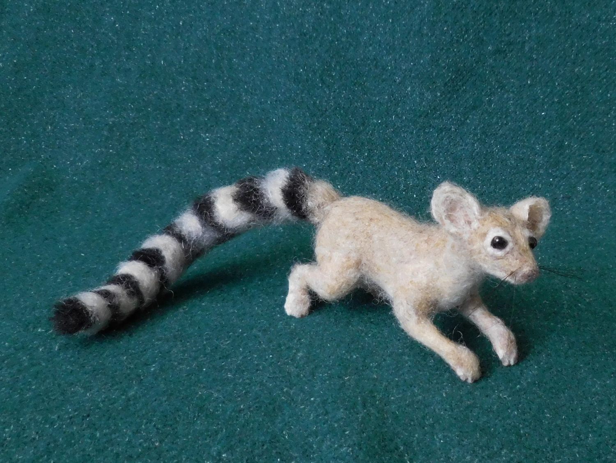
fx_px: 445
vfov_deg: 54.9
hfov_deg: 69.4
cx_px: 308
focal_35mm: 25
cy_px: 232
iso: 400
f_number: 3.3
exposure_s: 1/15
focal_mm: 4.5
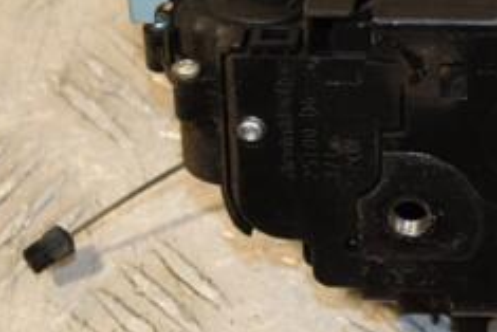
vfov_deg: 6.2
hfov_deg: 9.2
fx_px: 3067
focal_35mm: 222
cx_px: 577
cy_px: 47
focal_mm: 58
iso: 800
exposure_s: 1/160
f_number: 5
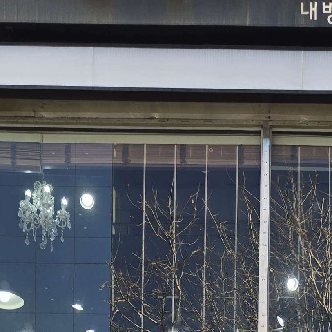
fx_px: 1042
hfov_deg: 18.0
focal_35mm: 96
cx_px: 251
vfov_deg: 13.7
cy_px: 771
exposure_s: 1/141
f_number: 1.8
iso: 25
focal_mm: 5.4
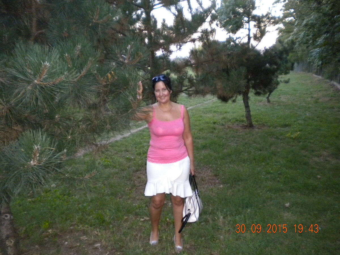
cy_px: 128
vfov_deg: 40.7
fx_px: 344
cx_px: 170
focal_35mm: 35
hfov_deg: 52.6
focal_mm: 6.3
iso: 400
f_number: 3.1
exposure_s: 1/30
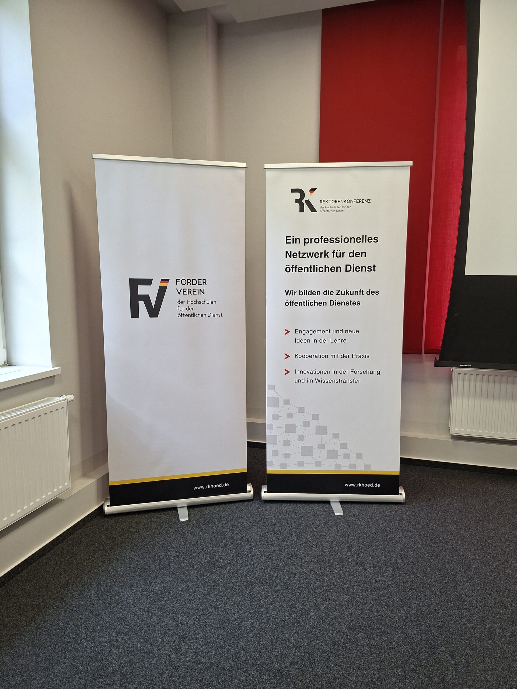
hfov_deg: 58.9
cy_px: 344
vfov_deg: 73.9
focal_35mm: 23
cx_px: 258
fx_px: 458
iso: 160
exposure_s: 1/100
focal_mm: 5.54
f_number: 1.8
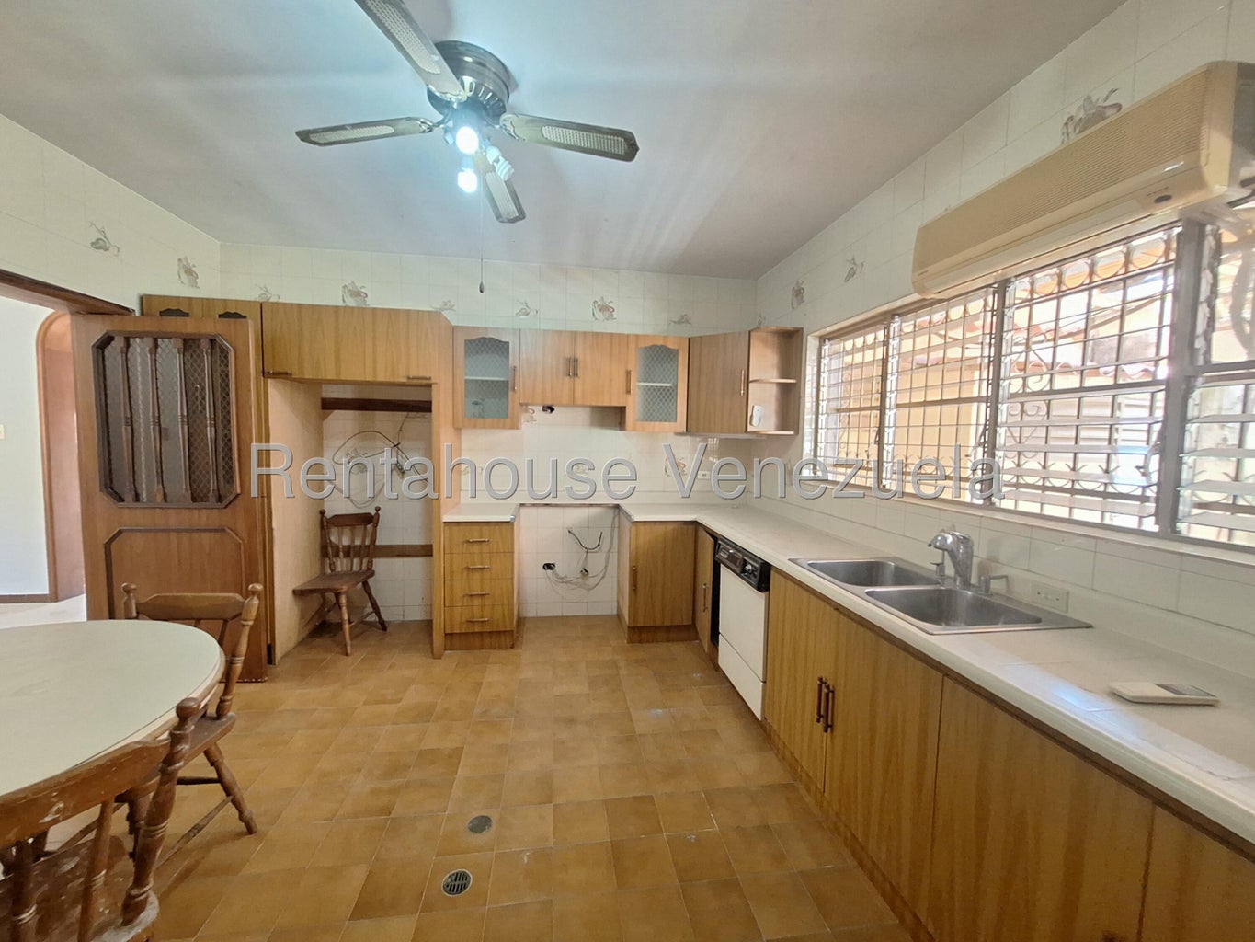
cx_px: 628
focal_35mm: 13
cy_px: 471
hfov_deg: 106.2
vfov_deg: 89.9
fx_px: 471
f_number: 2.2
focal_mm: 1.74
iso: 250
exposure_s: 1/24
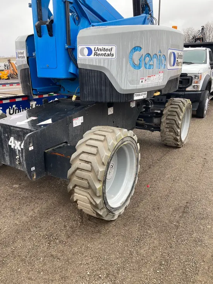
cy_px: 142
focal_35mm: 28
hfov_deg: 49.8
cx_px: 106
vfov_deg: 63.4
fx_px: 230
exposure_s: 1/276
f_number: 1.8
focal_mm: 3.99
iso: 20
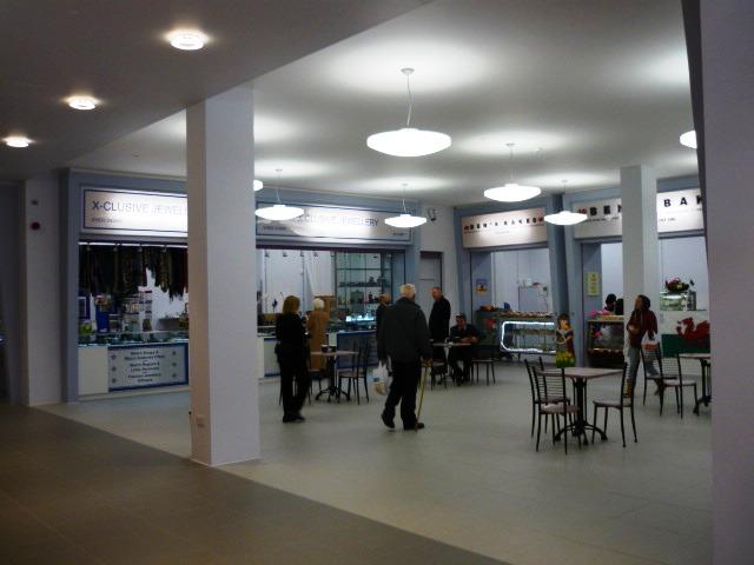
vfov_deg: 42.9
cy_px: 282
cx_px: 377
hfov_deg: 55.4
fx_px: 719
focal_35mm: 33
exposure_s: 1/60
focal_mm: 5.5
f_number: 2.8
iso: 100
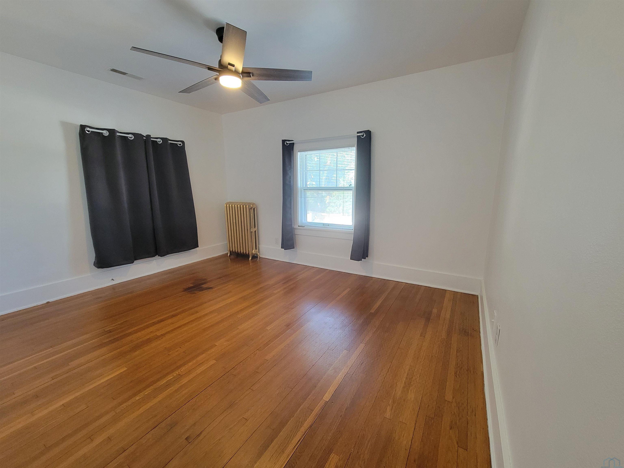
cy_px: 234
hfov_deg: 106.2
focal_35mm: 13
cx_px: 312
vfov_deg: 89.9
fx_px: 234
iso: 400
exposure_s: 1/40
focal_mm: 2.2
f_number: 2.2
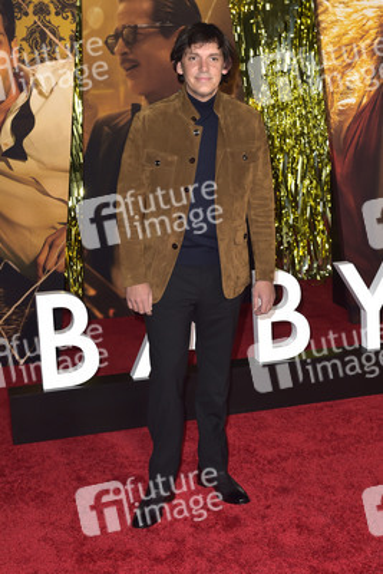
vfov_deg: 36.2
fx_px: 877
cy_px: 287
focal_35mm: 55
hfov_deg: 24.6
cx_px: 192
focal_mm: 55
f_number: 6.3
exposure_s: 1/250
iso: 1000
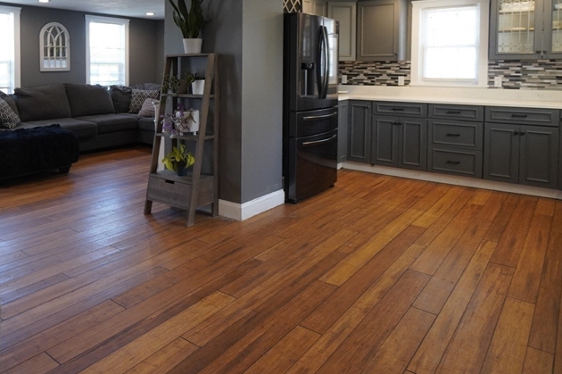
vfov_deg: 46.1
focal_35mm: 27
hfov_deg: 66.8
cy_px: 85
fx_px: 418
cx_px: 213
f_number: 4
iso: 1000
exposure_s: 1/200
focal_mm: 11
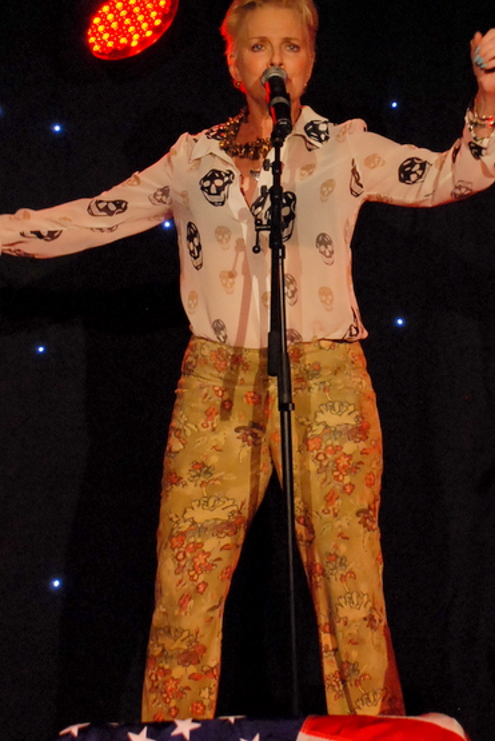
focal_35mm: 74
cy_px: 399
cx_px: 231
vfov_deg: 27.3
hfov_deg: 18.5
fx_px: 1523
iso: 1600
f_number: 4.5
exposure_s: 1/200
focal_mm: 38
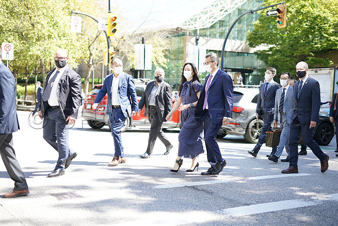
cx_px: 169
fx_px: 470
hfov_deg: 39.6
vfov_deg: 27.0
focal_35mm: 50
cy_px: 113
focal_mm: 50
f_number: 2.2
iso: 200
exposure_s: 1/500
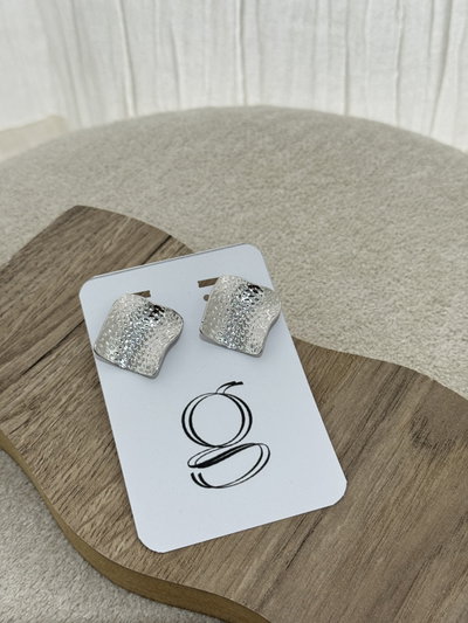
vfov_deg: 39.6
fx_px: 865
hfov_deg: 30.3
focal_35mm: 48
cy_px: 312
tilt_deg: -50.8
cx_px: 234
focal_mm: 6.76
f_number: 1.78
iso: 100
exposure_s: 1/100
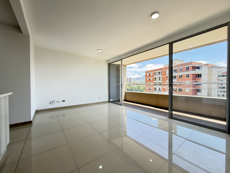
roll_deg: +0.2
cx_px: 115
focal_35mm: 14
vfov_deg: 85.7
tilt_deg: -1.4
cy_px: 86
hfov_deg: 102.1
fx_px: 93
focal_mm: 2.22
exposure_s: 1/121
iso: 80
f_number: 2.2
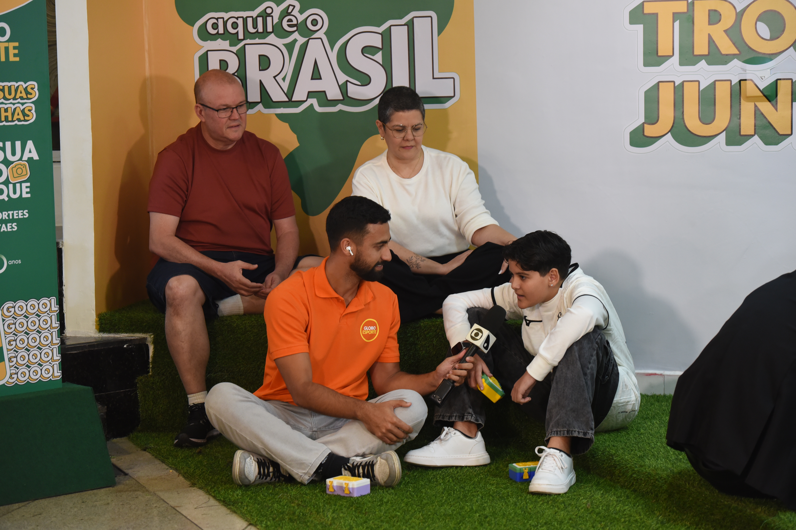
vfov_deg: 13.0
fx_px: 2321
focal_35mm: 105
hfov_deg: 19.5
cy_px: 265
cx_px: 398
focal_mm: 105
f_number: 4.5
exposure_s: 1/160
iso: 2000
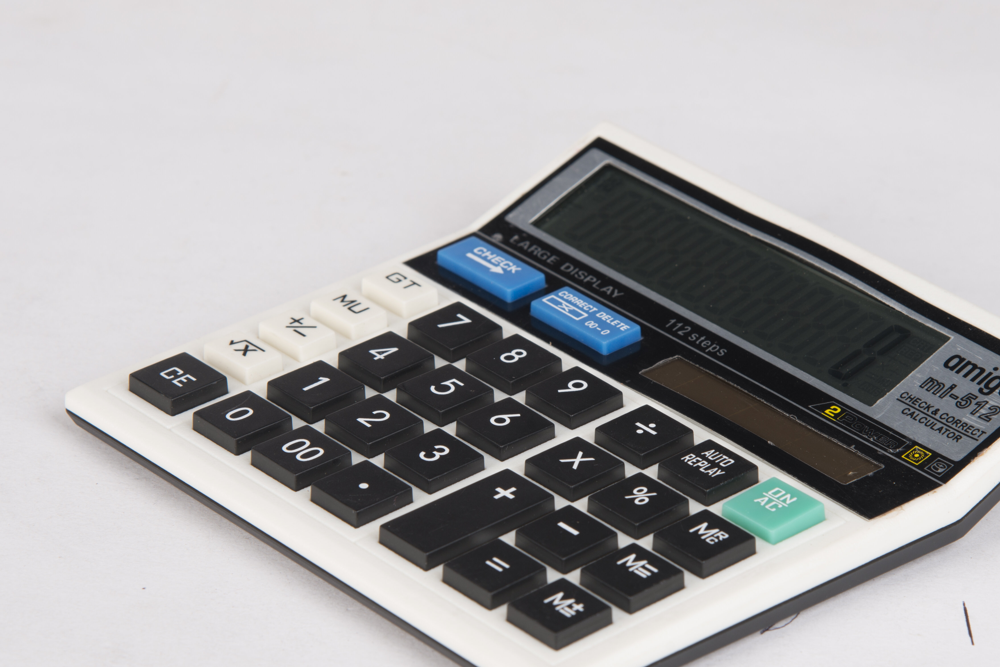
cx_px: 621
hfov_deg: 11.2
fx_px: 5112
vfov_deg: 7.5
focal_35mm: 184
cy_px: 379
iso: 100
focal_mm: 112
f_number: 11
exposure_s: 1/125
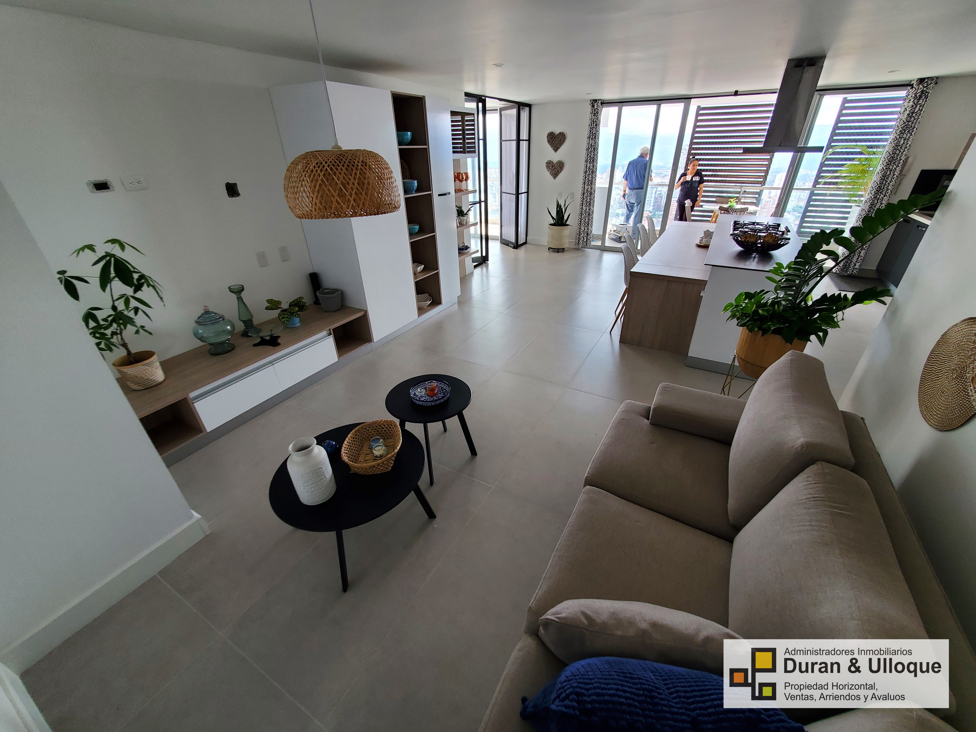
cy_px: 366
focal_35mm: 13
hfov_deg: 106.2
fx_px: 367
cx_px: 488
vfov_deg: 89.9
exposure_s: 1/45
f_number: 2.2
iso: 50
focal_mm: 1.8
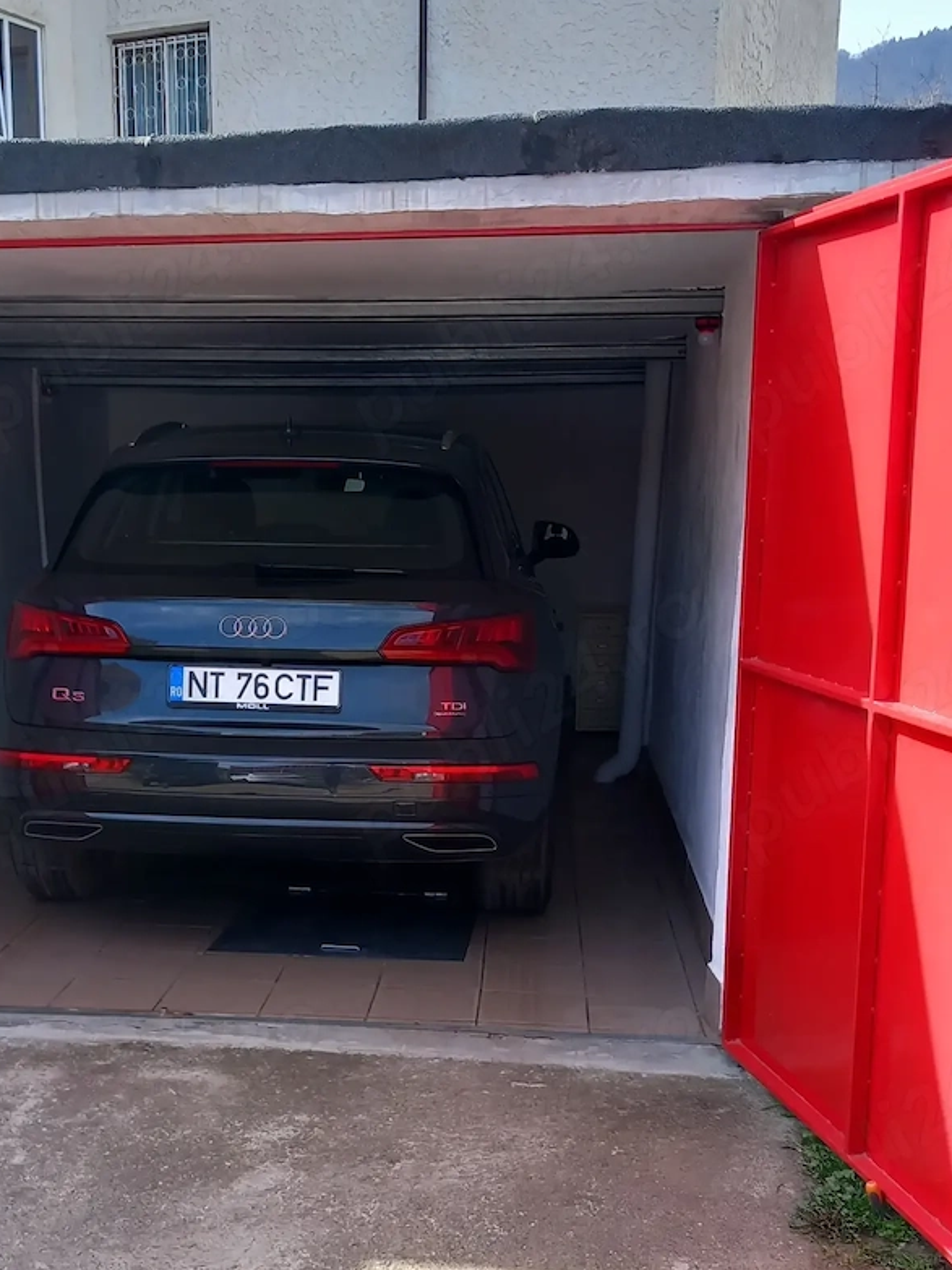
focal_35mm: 46
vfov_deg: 40.9
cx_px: 336
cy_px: 808
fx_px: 1687
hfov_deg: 31.3
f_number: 1.8
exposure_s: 1/121
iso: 20
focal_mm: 4
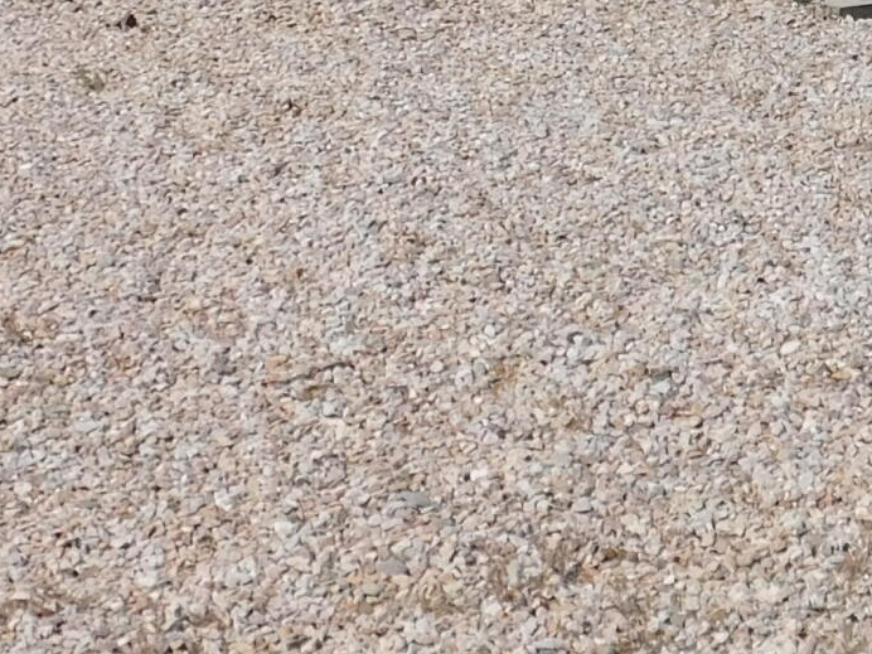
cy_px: -155
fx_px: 3275
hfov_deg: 14.8
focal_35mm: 130
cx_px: 926
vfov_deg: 11.2
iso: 125
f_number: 6.4
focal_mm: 5.3
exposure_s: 1/800
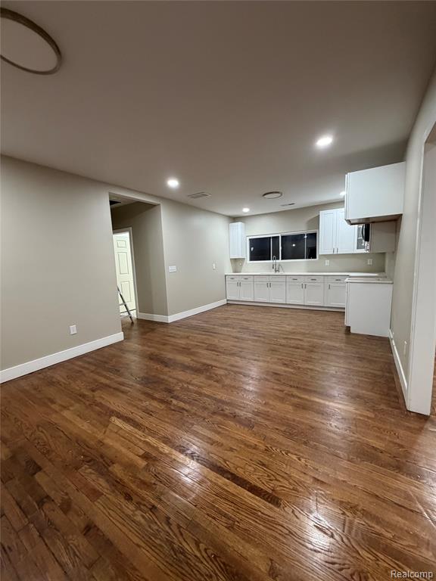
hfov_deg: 85.7
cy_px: 290
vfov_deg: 102.1
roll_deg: +2.9
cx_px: 218
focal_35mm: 14
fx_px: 235
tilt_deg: -5.4
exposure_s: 1/60
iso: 400
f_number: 2.2
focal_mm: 2.22
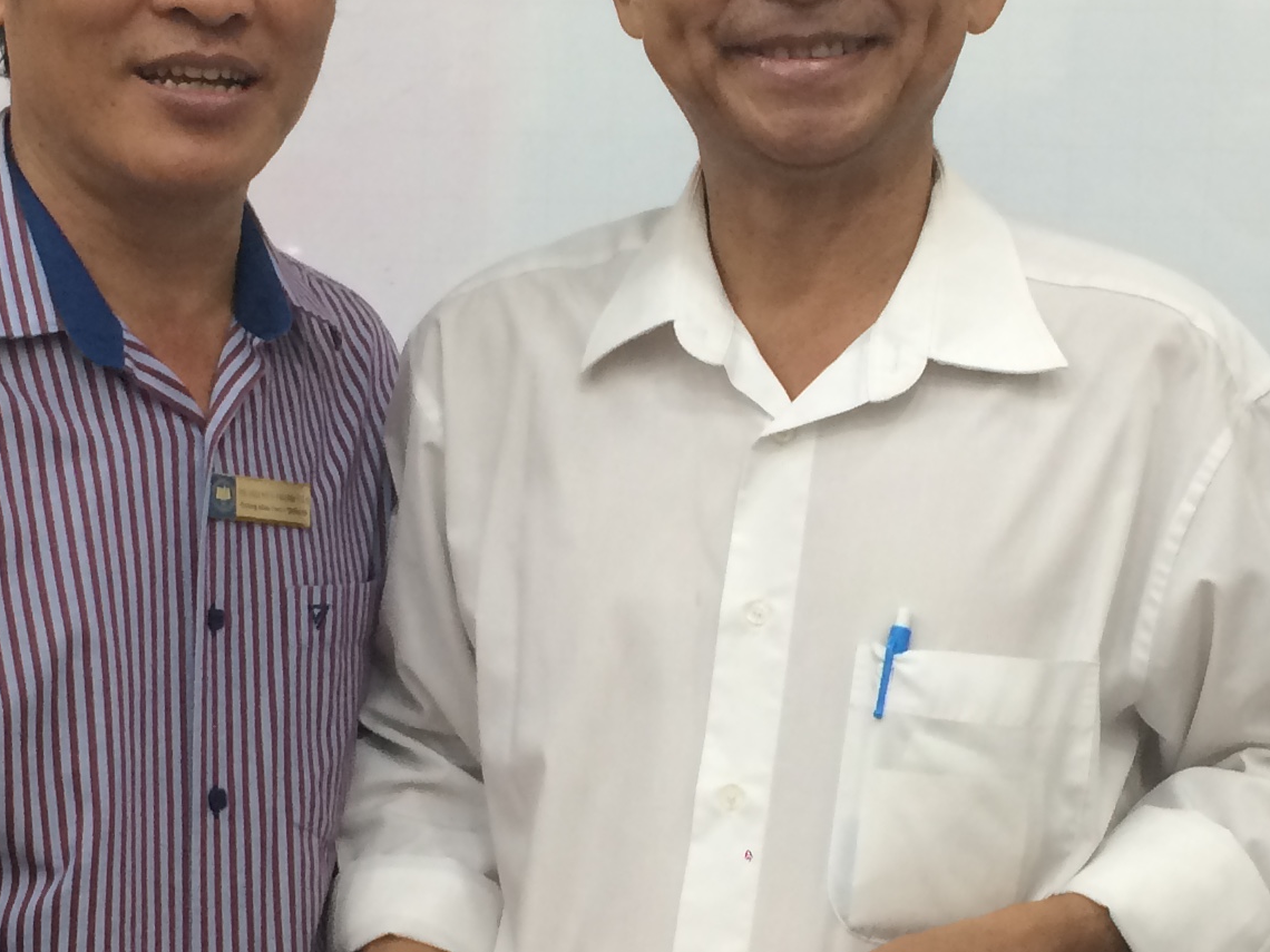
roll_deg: -1.6
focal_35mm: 83
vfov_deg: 17.8
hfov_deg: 23.5
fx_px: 3045
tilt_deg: -8.6
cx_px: 710
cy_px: 586
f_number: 2.2
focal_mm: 4.15
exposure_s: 1/33
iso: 100
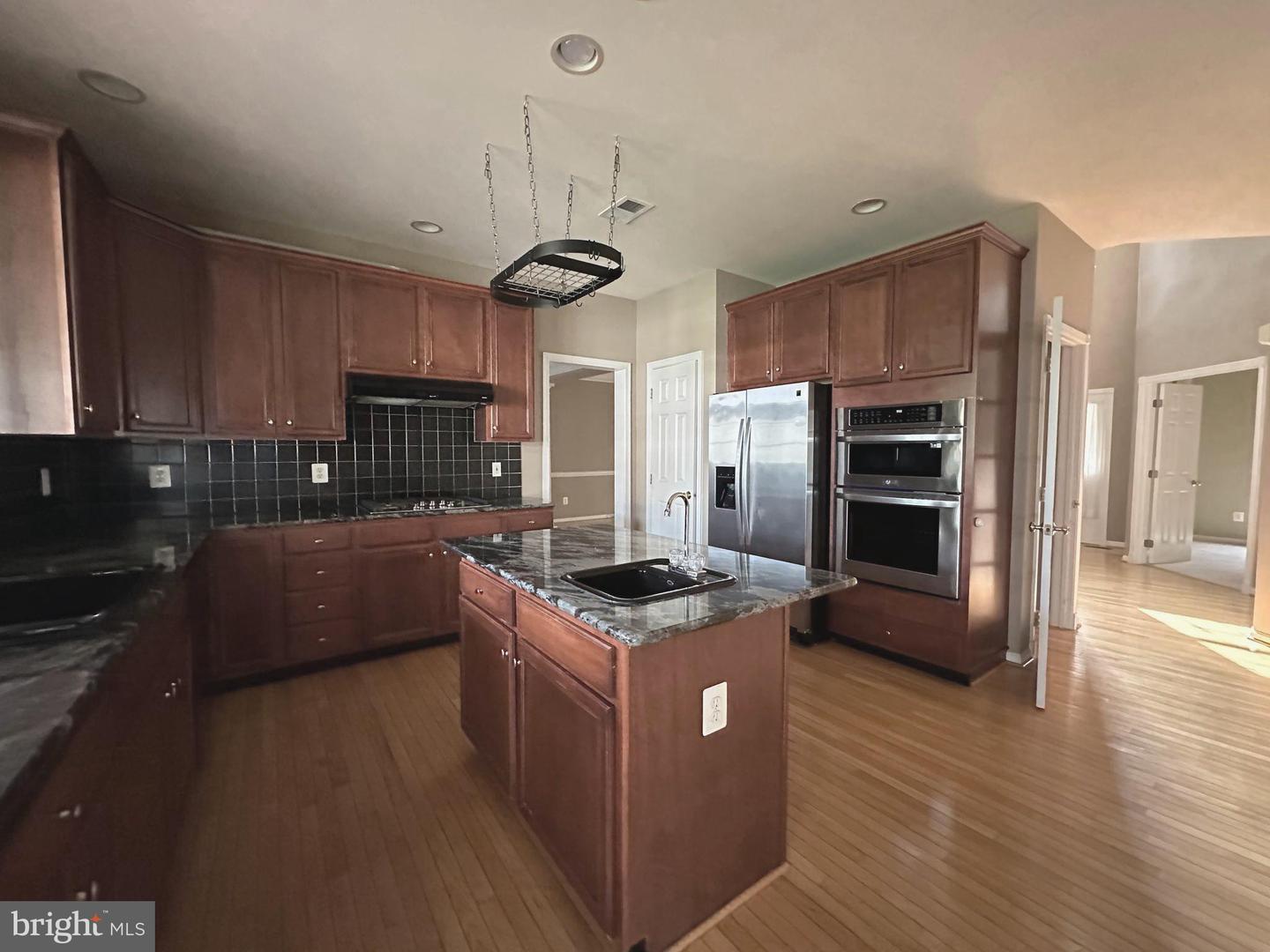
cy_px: 476
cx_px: 635
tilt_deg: -3.3
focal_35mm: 14
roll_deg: +0.6
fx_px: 514
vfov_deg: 85.7
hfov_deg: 102.1
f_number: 2.2
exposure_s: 1/60
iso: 1250
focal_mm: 2.22
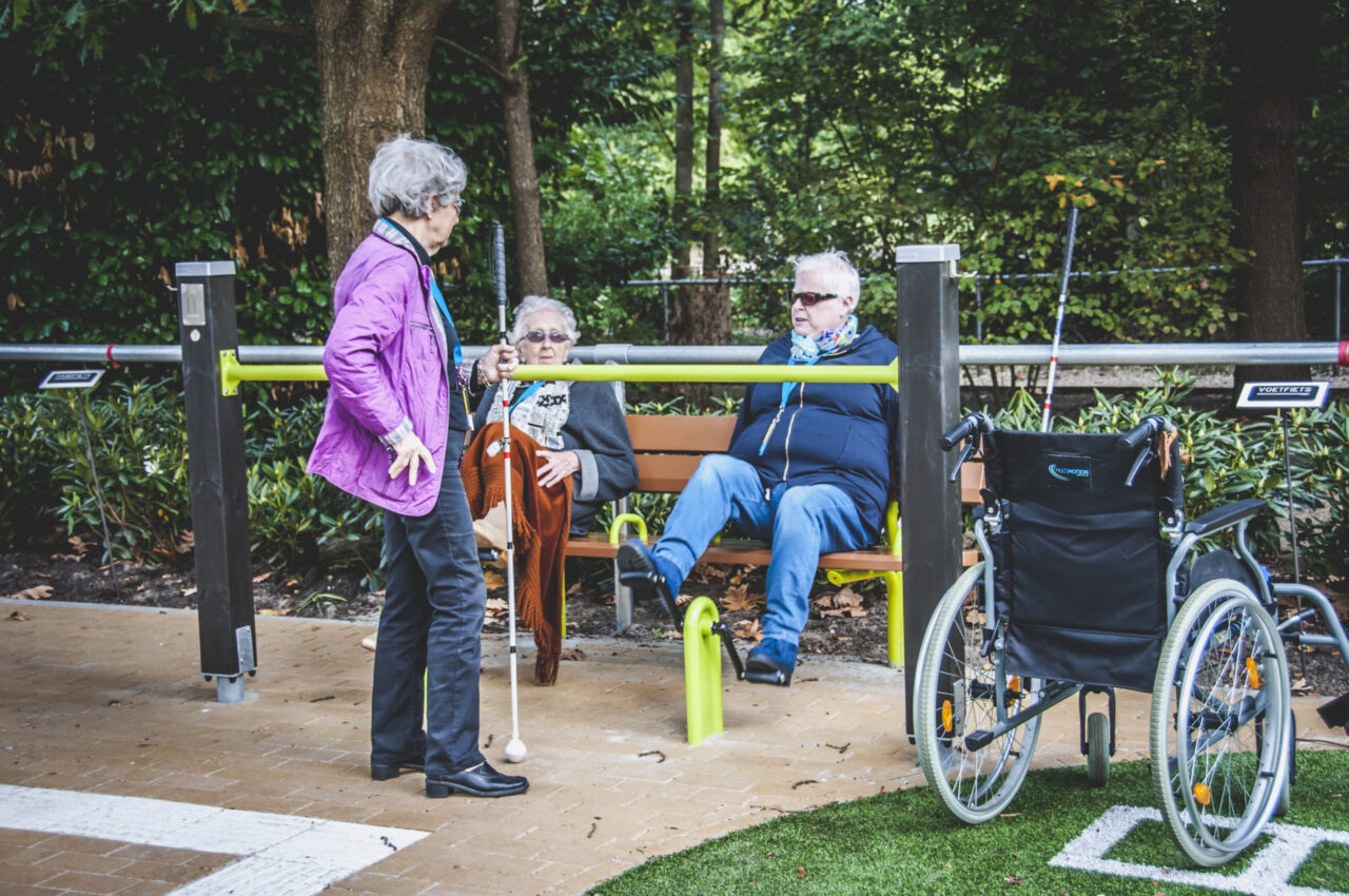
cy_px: 448
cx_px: 674
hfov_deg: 36.9
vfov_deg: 25.0
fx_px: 2021
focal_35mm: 54
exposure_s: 1/125
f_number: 5.6
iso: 280
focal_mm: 36
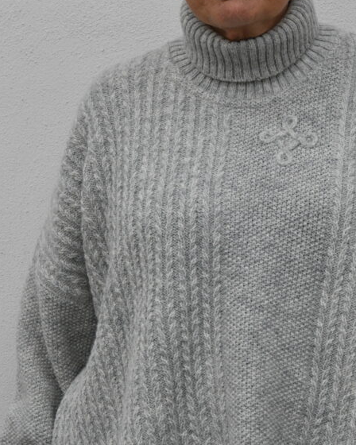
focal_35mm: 176
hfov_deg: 8.8
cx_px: 227
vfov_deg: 11.0
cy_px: 234
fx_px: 2318
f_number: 13
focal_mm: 70
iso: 1600
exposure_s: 1/750
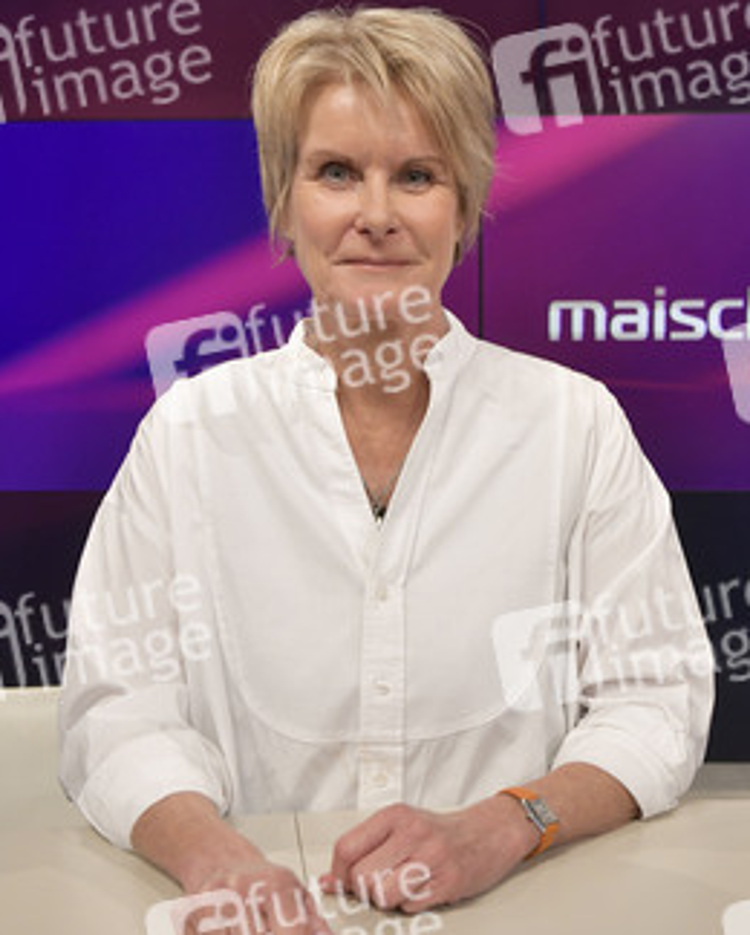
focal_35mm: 37
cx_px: 378
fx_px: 1025
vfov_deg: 49.0
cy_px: 499
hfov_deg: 40.2
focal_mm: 32
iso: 2500
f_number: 6.3
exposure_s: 1/200
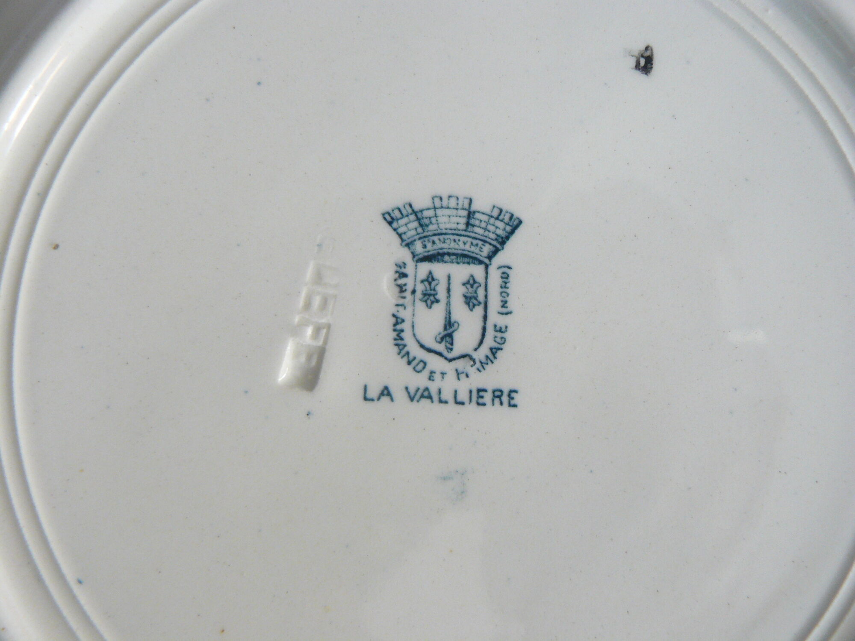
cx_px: 428
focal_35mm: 36
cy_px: 320
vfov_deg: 39.7
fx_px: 889
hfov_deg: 51.4
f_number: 2.8
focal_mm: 6
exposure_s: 1/30
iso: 200
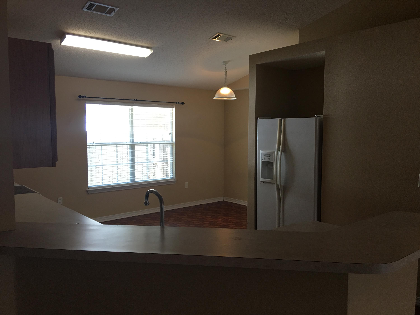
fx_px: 352
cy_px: 158
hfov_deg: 61.7
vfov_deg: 48.2
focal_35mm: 29
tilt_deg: -3.2
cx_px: 210
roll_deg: +0.4
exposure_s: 1/30
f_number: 2.2
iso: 40
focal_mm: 4.15
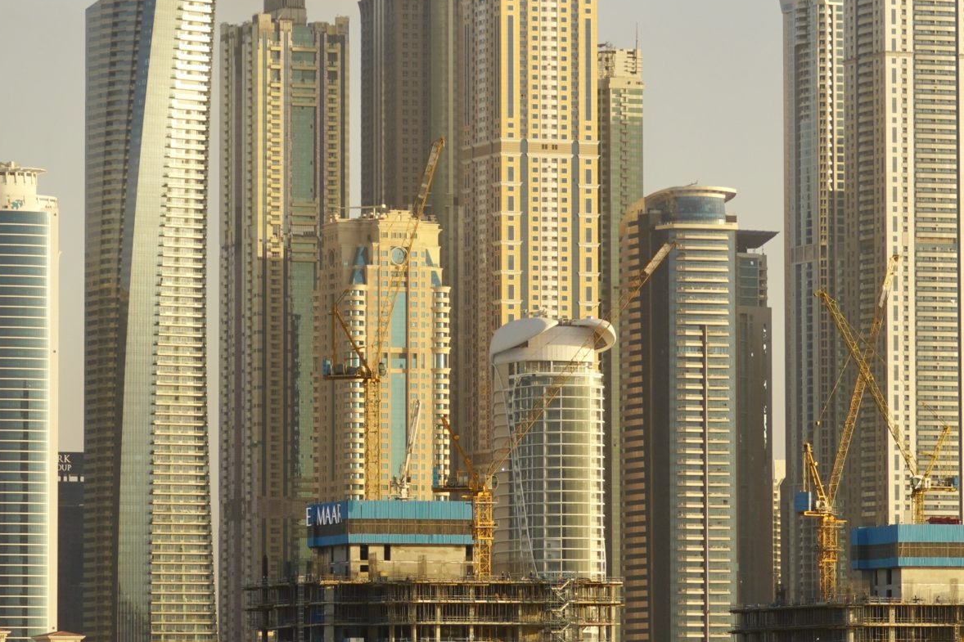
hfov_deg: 8.2
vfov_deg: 5.5
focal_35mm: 251
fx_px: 6722
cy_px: 119
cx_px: 635
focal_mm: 77
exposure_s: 1/200
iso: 100
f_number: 8
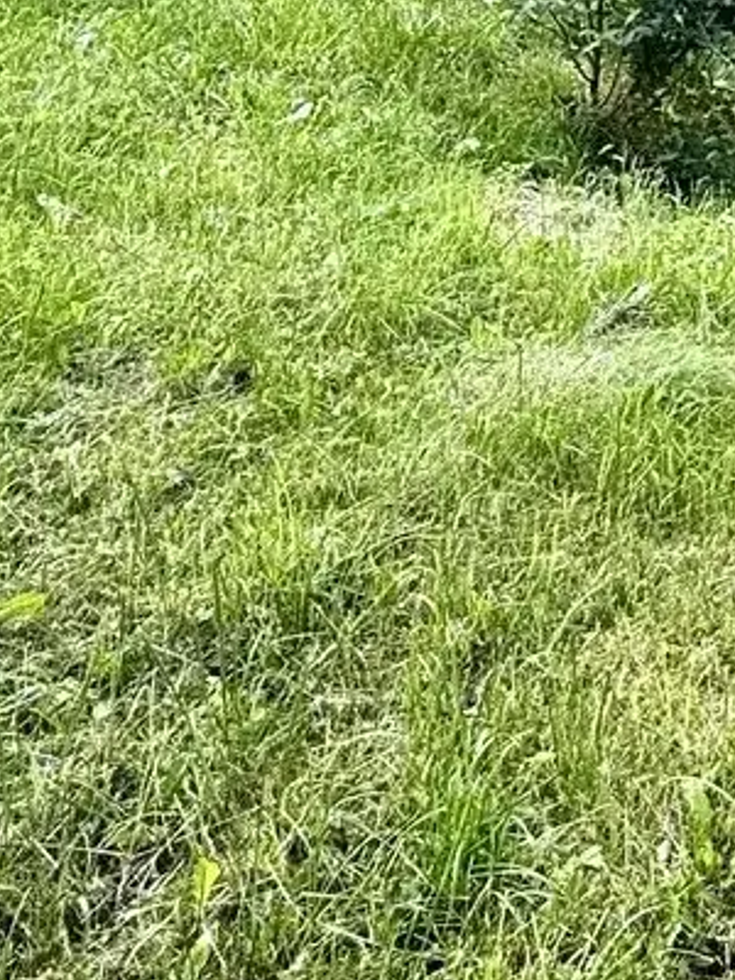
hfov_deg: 23.2
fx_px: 1585
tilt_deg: +1.0
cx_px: 946
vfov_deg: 28.0
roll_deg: -0.7
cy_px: -314
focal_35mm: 56
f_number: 2.2
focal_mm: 2.22
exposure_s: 1/1449
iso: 50
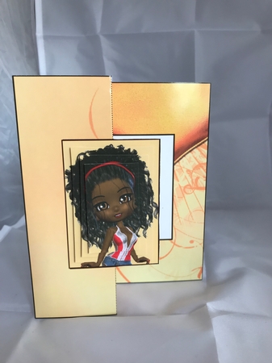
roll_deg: +0.9
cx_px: 136
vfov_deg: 63.5
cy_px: 182
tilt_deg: -10.7
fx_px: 294
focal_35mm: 28
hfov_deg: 49.7
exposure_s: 1/100
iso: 40
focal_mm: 3.99
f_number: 1.8
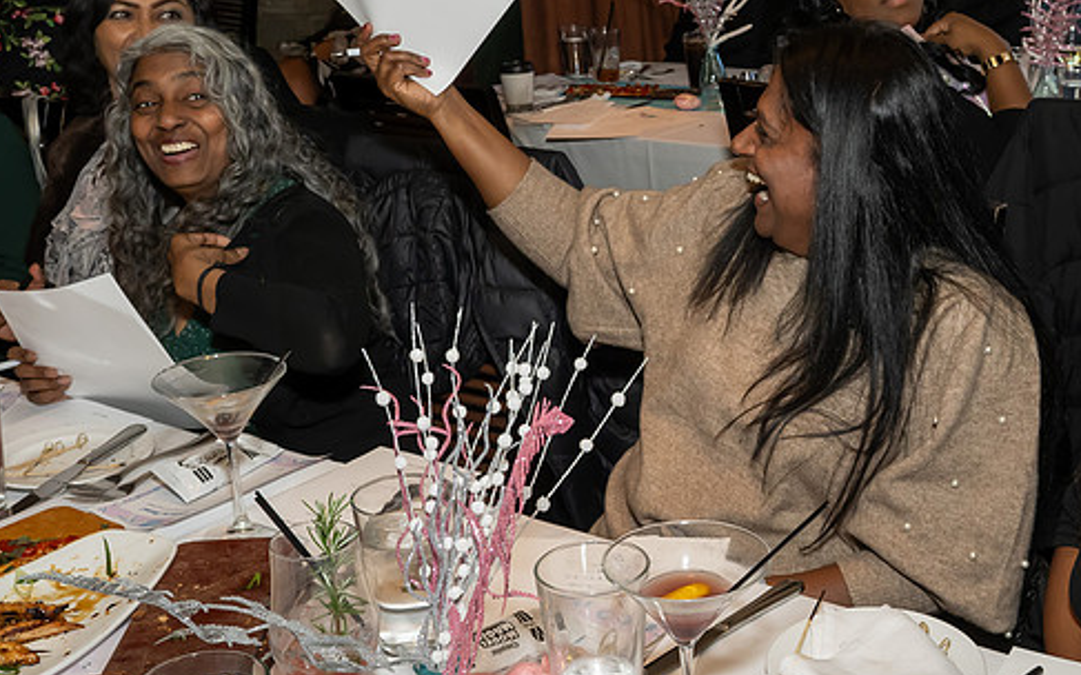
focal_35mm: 50
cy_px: 315
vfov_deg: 25.8
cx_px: 775
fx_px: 1473
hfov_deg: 39.5
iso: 1000
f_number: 7.1
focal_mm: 20
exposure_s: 1/250
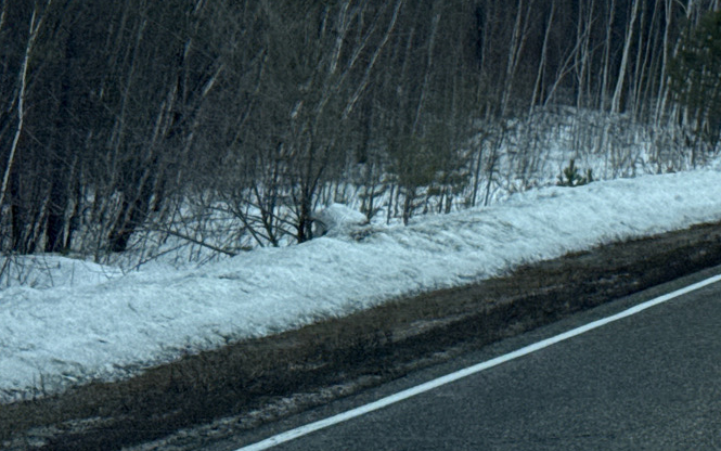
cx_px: 1033
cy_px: -284
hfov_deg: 13.0
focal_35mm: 153
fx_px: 3007
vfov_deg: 8.3
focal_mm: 6.76
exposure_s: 1/2342
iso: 80
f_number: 1.78
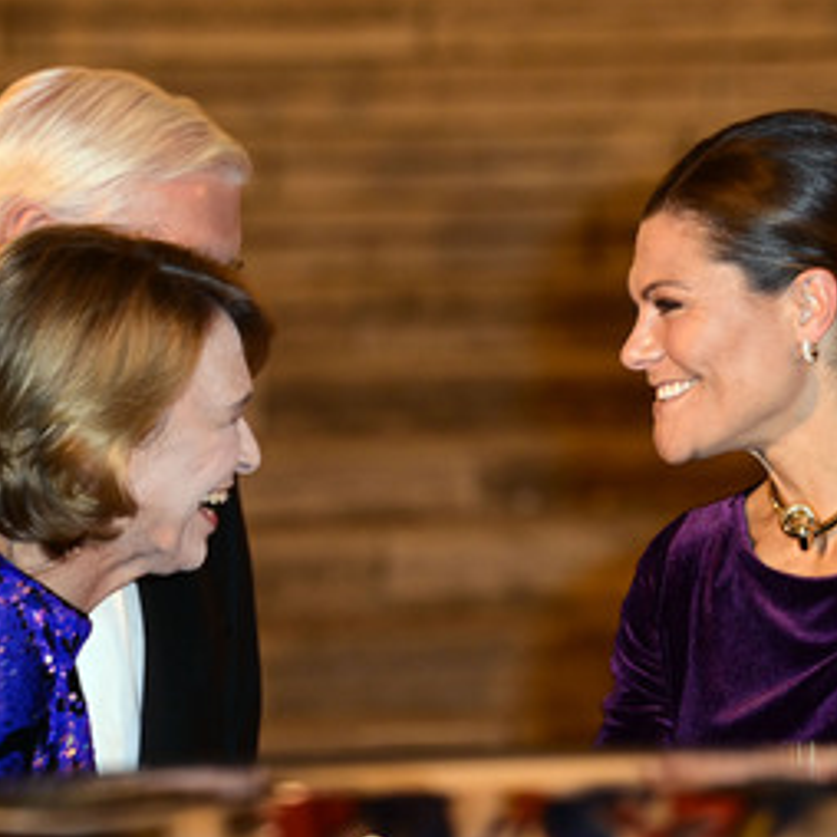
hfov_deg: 5.8
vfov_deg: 5.8
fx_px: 8262
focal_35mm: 302
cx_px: 476
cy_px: 395
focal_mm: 200
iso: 3200
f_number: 5.6
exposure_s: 1/100
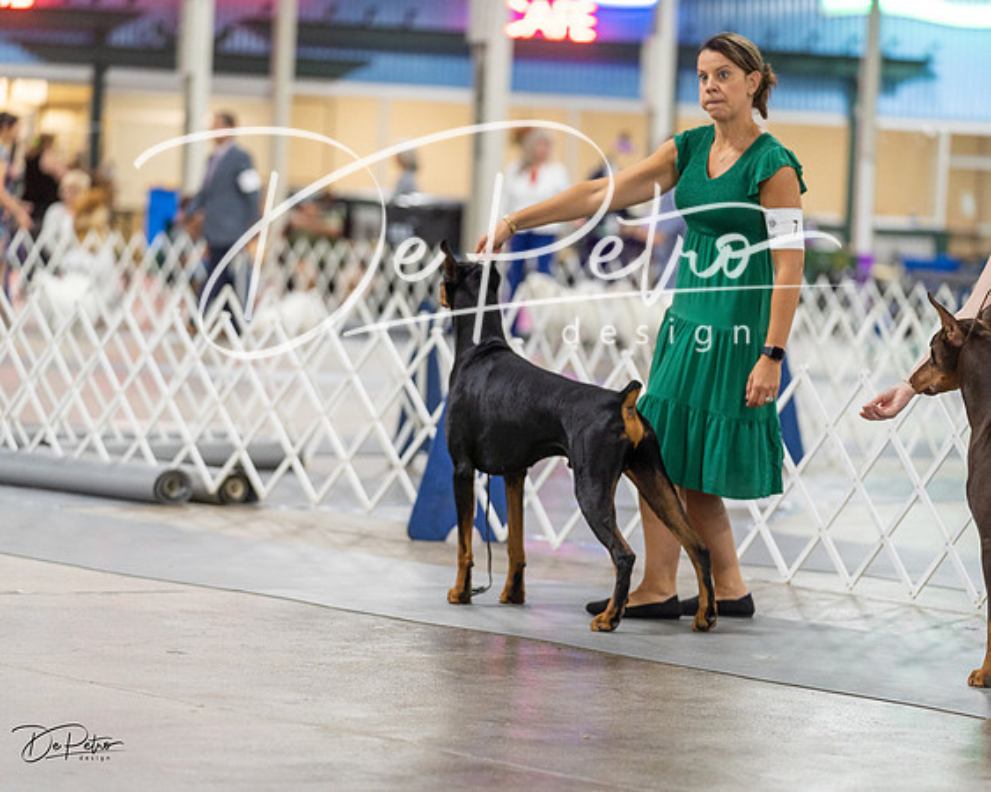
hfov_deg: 13.0
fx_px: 4359
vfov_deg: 10.4
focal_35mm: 149
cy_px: 396
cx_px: 496
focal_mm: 132
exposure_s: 1/160
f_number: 2.8
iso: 2000
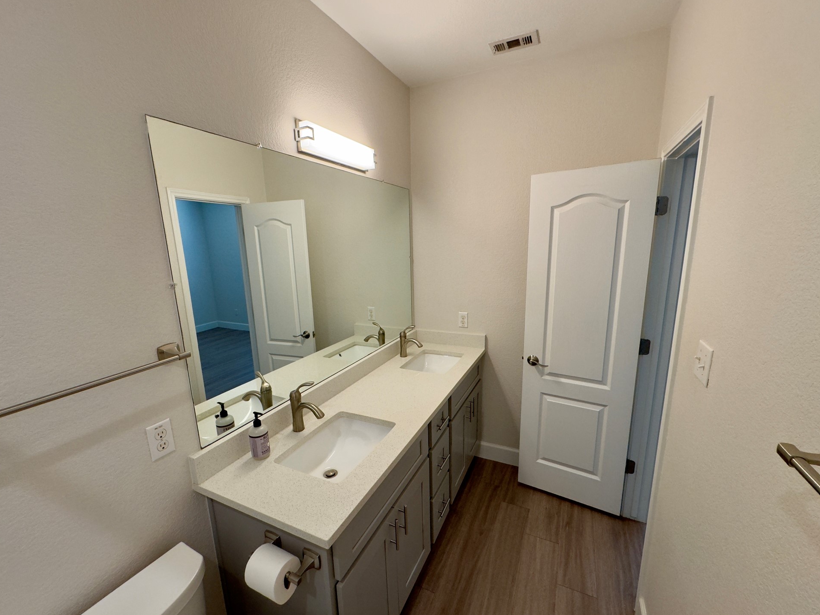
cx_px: 399
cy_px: 319
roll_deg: +1.6
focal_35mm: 15
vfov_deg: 81.7
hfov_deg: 98.1
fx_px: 355
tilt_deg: -13.5
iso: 200
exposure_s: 1/120
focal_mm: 2.22
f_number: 2.2
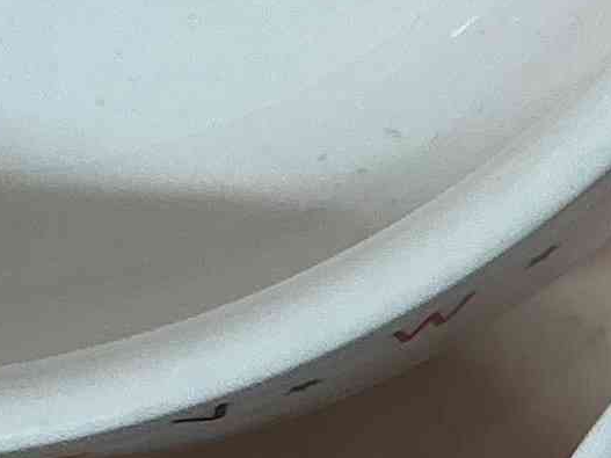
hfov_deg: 8.4
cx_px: 1245
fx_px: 3918
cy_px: 443
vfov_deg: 6.7
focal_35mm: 222
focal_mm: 3
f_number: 1.8
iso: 32
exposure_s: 1/60
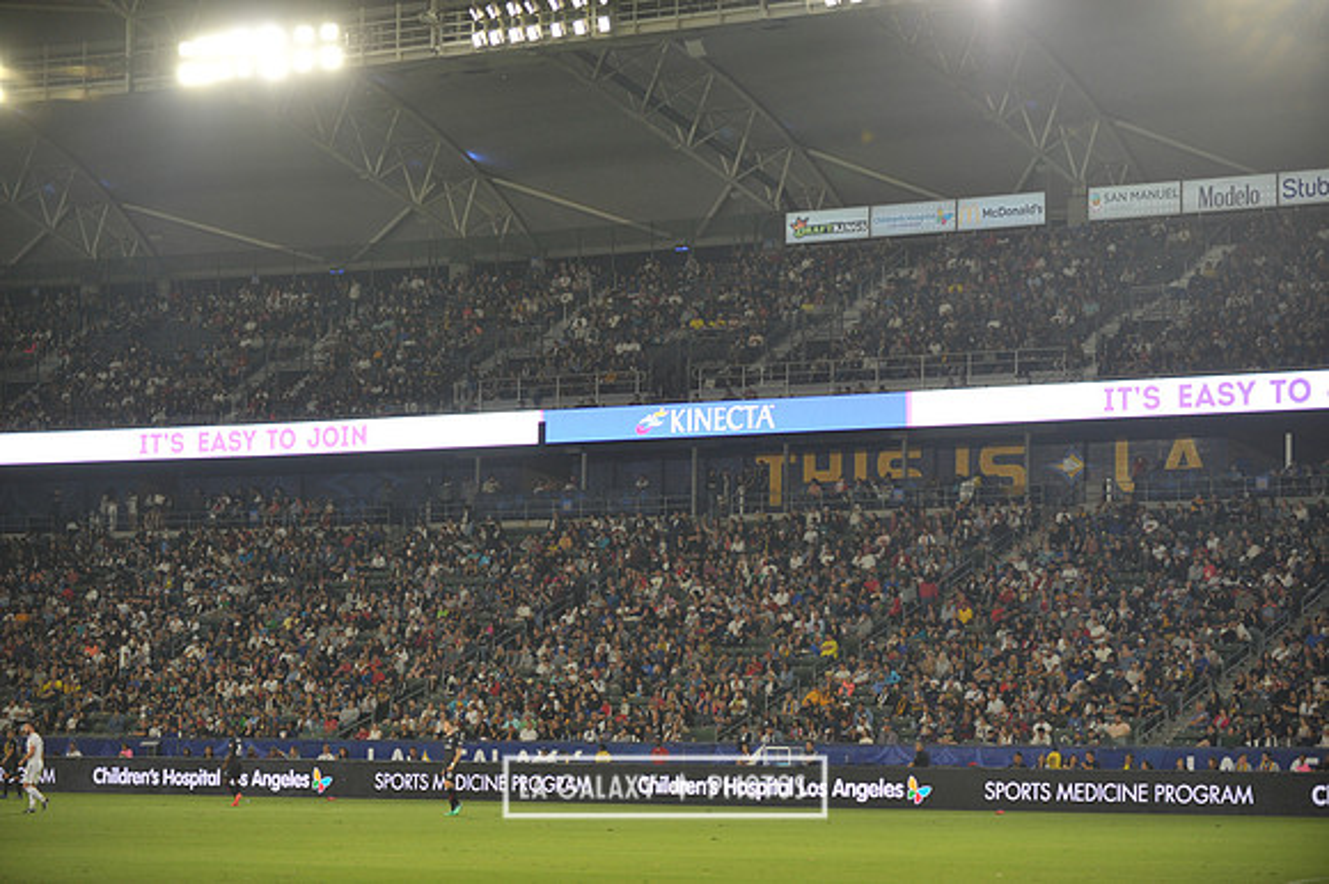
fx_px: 4427
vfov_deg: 11.4
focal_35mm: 120
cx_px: 664
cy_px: 442
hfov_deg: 17.1
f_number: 2.8
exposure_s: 1/800
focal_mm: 120
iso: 1250
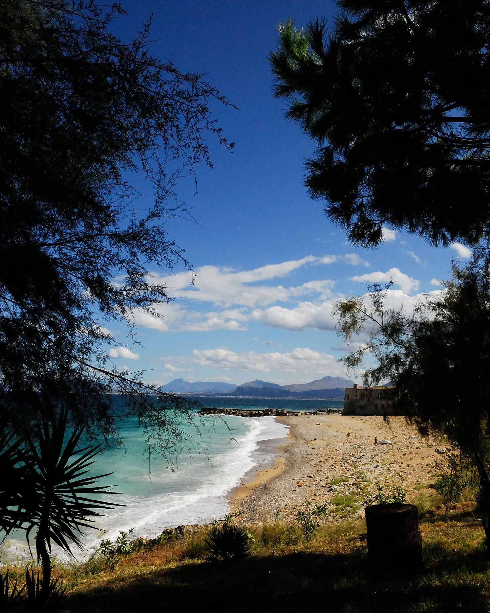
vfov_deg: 59.3
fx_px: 536
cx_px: 252
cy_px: 347
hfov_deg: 49.1
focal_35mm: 30
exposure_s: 1/1250
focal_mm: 17
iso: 800
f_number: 14
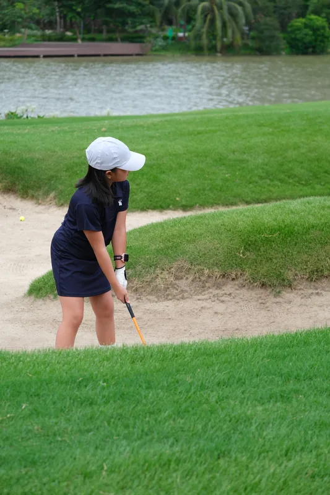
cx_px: 165
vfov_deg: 18.4
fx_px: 1527
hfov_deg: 12.3
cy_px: 248
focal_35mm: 111
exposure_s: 1/240
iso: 160
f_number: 5.6
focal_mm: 74.1
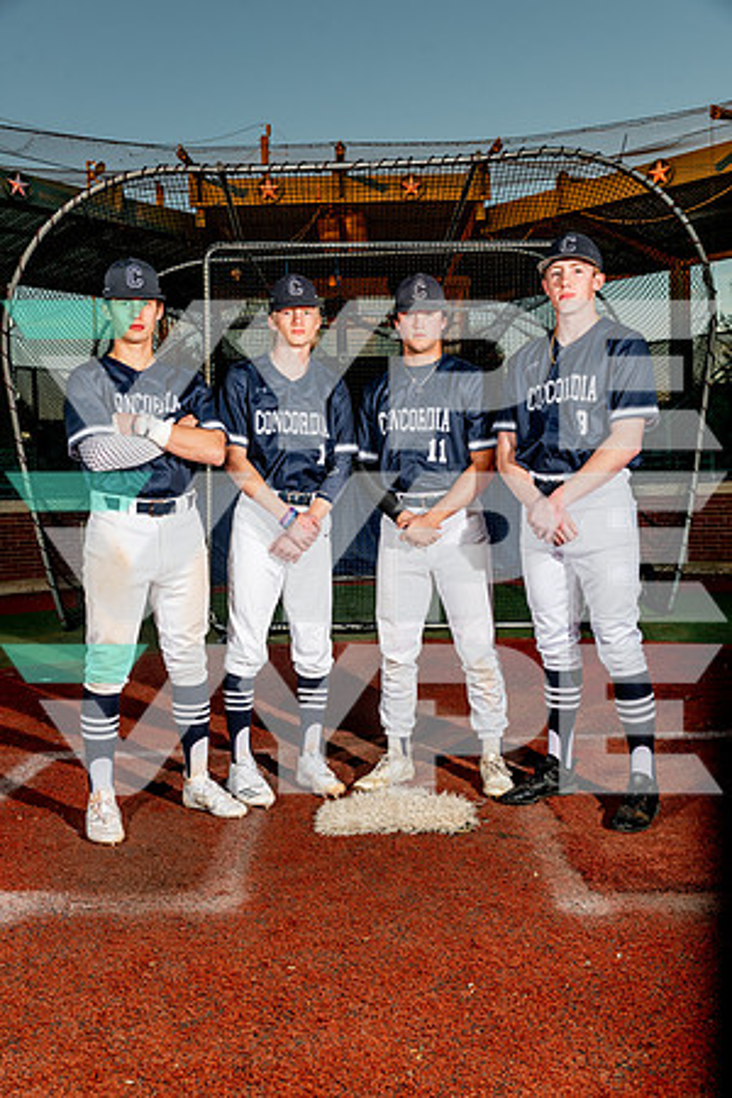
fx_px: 1037
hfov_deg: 38.9
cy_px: 549
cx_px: 366
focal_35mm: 34
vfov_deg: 55.8
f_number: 6.3
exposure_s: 1/250
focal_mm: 34
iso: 125
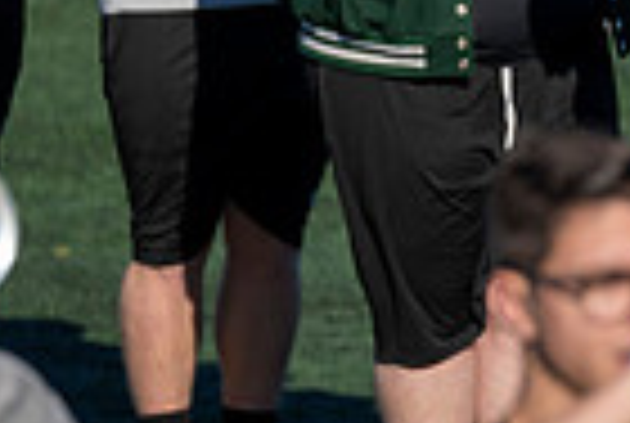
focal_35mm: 827
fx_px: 14503
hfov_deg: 2.5
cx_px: 1282
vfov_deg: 1.7
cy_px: -146
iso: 160
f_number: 4
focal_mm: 200
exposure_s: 1/2000
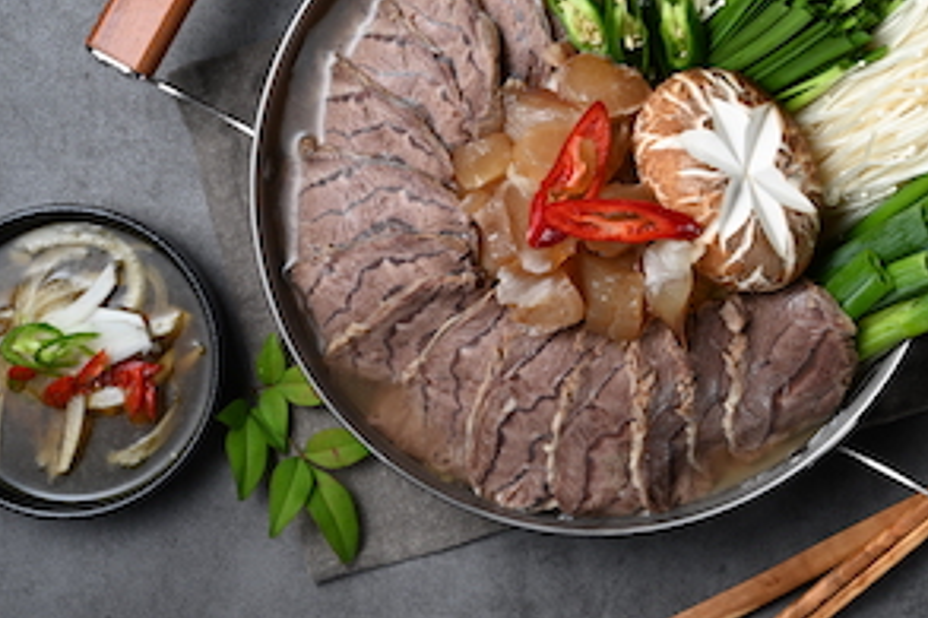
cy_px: 174
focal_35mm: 84
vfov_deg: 16.2
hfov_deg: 24.1
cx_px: 637
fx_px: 2164
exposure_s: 1/100
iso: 100
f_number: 9
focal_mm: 41
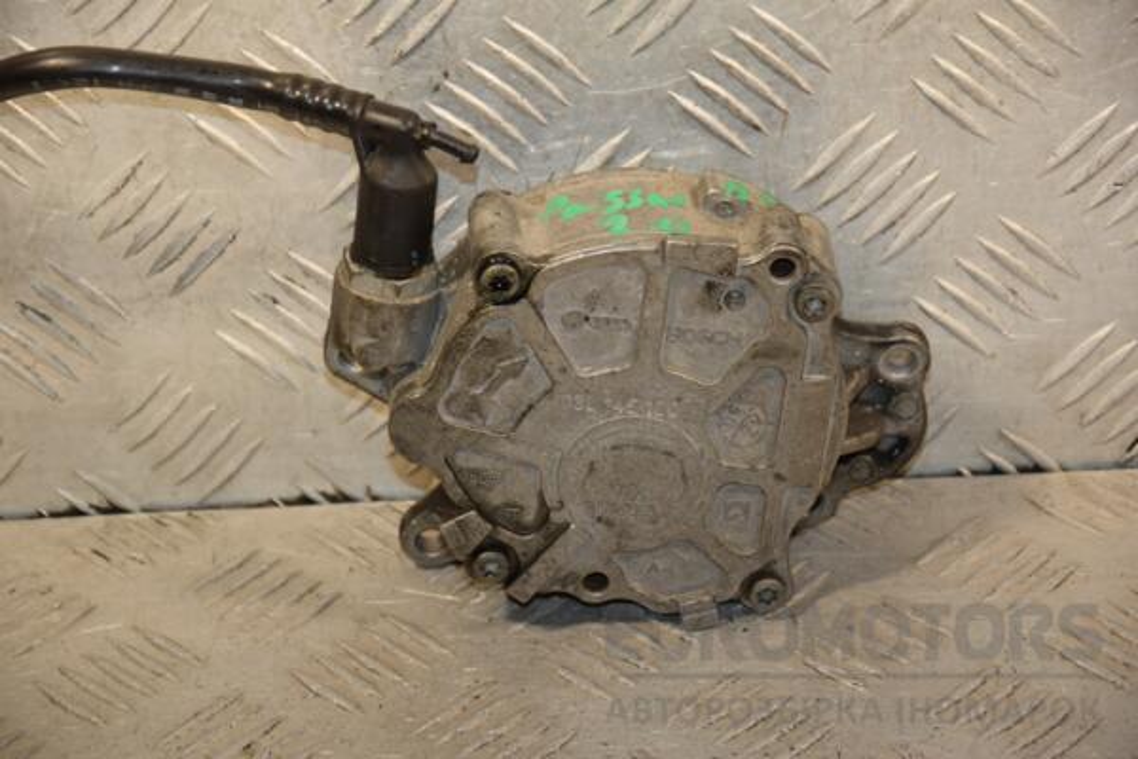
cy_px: 380
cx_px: 569
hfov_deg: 13.0
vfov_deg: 8.7
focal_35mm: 158
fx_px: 4978
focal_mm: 105
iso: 800
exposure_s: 1/160
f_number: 5.6
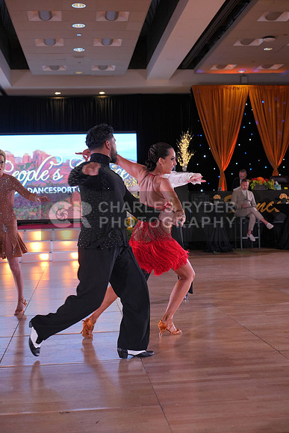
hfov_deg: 27.0
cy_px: 216
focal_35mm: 50
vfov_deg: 39.6
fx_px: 602
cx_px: 144
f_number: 4
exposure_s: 1/400
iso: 1250
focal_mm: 50
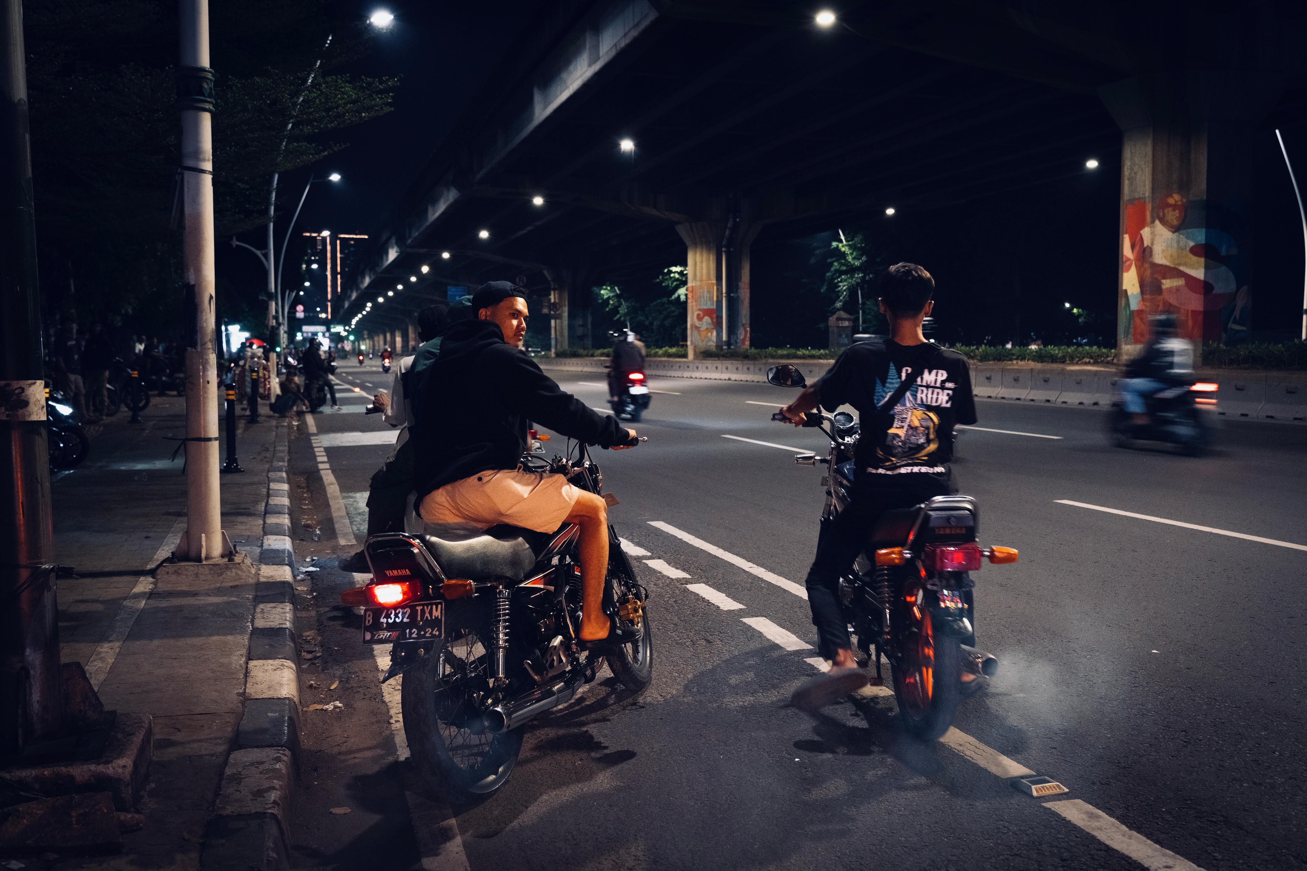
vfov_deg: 37.8
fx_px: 1271
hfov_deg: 54.4
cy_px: 436
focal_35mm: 35
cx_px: 654
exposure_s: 1/50
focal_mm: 35
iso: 2500
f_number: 4
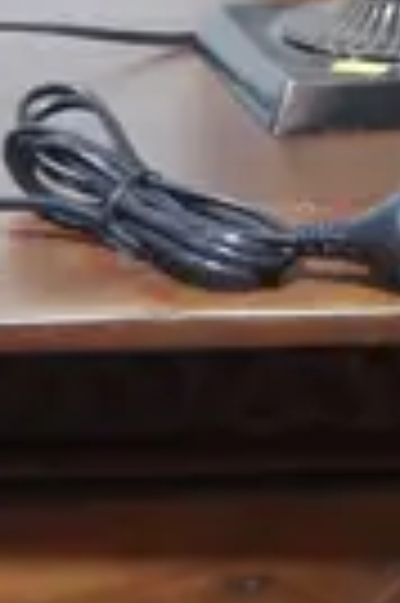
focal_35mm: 303
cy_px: 122
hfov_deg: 4.2
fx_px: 5063
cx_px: 1665
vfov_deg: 6.8
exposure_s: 1/60
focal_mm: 19
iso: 1250
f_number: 4.5
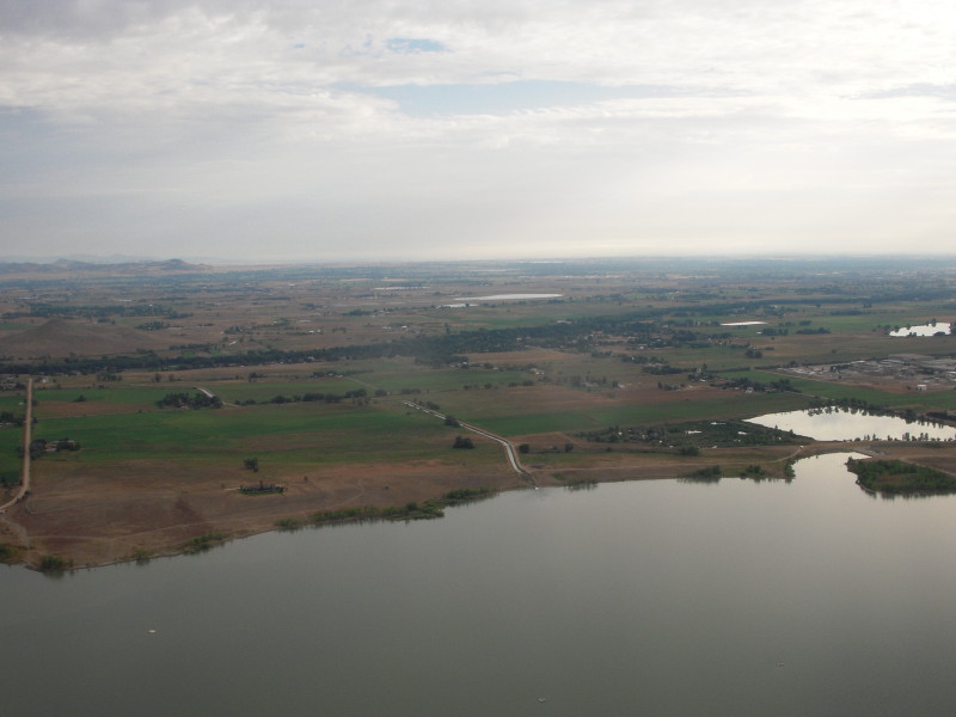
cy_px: 358
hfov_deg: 49.0
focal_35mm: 38
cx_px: 478
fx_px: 1049
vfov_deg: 37.7
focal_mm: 6.3
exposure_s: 1/160
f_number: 6.6
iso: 100
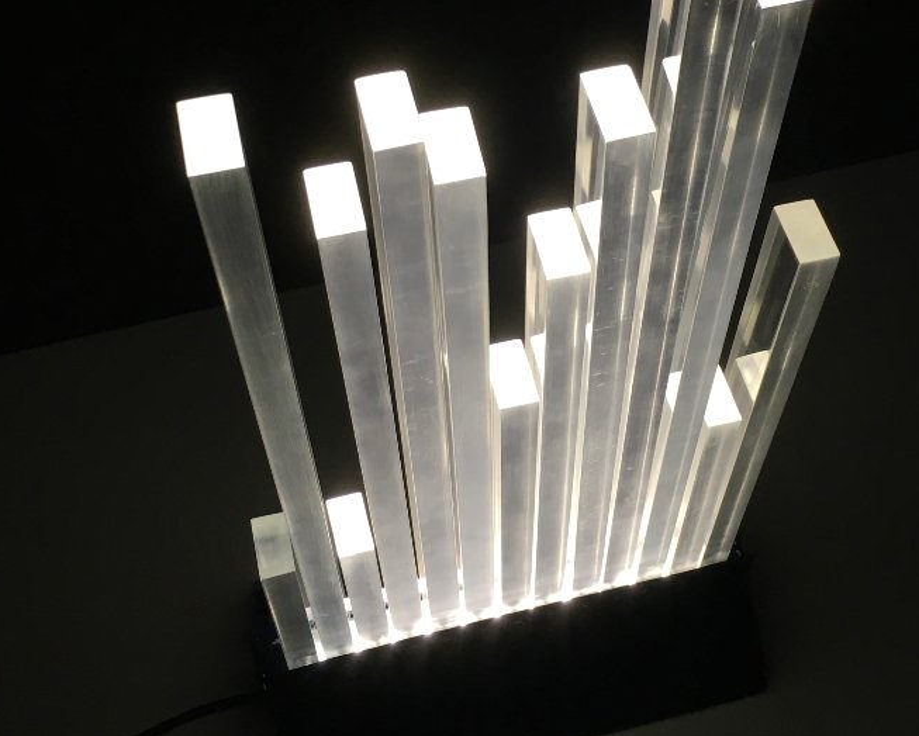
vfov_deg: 28.8
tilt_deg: -54.4
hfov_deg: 35.9
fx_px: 1415
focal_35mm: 52
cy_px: 201
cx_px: 525
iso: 32
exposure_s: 1/33
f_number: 2.2
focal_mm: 4.15
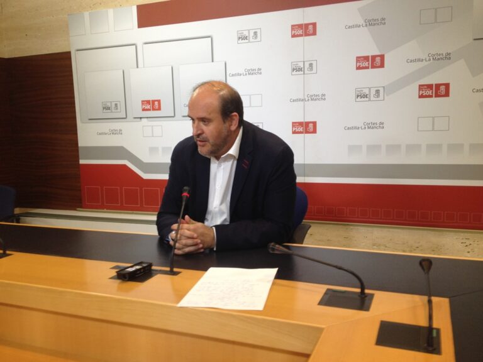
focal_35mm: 35
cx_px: 242
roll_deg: +1.5
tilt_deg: -5.2
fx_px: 488
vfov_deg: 40.7
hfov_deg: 52.6
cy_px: 181
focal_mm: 4.28
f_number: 2.4
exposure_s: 1/30
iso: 50
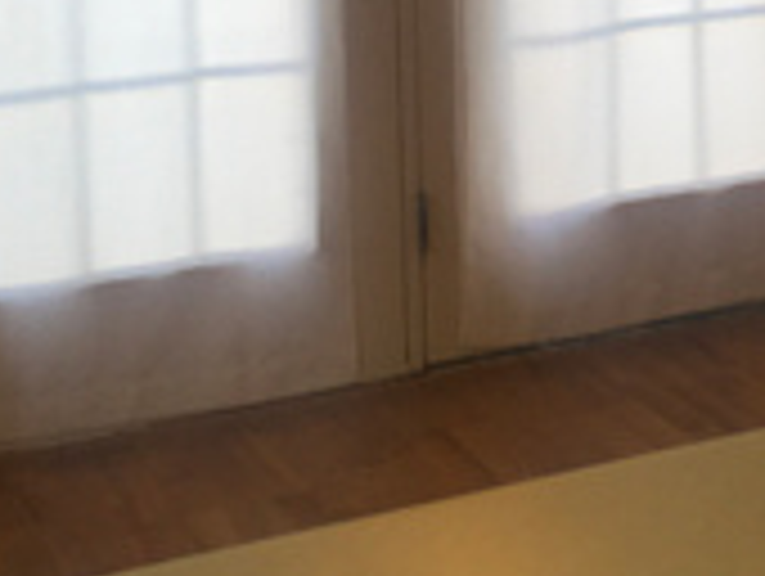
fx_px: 2412
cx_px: 950
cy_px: -148
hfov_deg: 17.1
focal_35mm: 109
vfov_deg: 13.2
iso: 32
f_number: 2.2
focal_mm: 4.15
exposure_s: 1/120
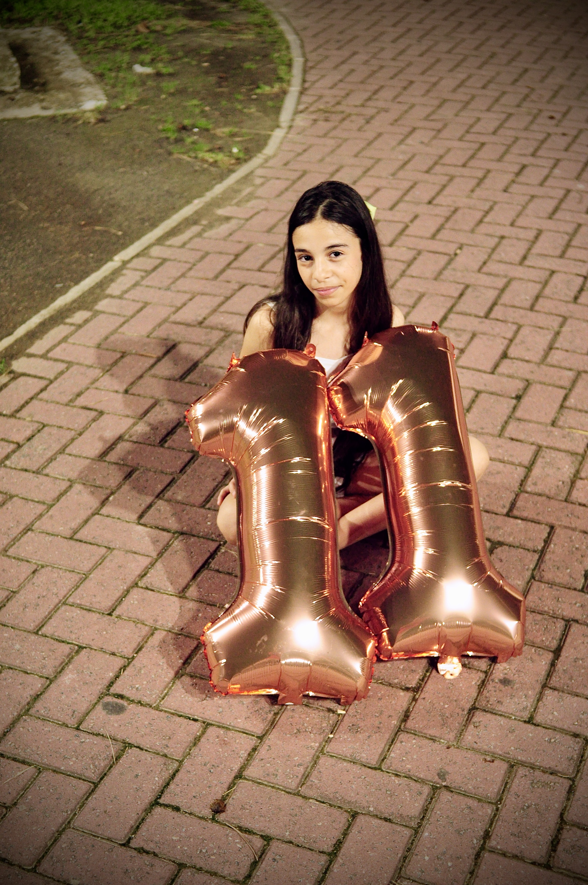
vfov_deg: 37.9
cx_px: 294
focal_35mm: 52
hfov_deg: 25.7
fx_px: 1289
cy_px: 442
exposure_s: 1/60
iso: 1600
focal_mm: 35
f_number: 2
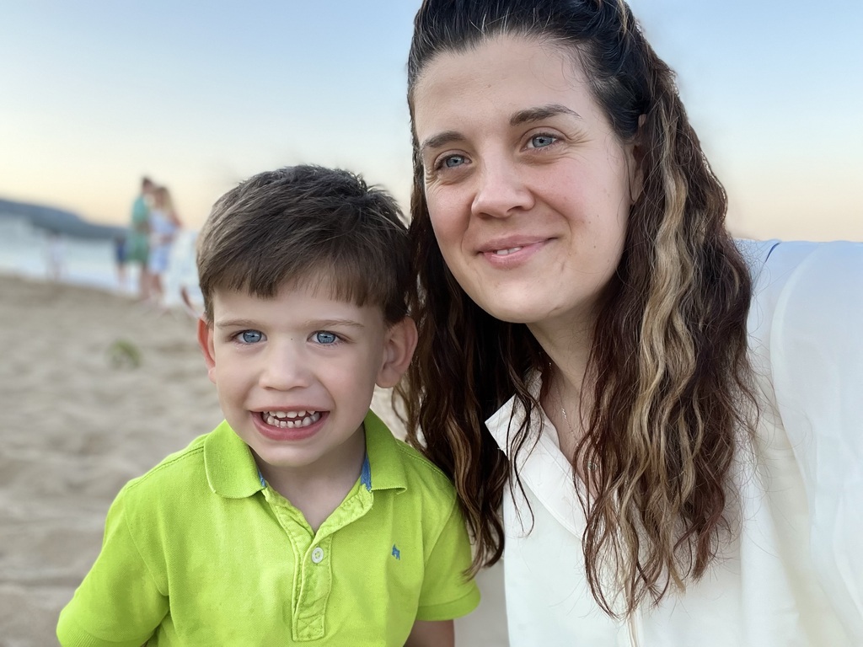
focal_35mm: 30
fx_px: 748
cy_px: 324
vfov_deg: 46.8
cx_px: 432
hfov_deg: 60.0
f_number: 2.2
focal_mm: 2.71
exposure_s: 1/121
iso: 40
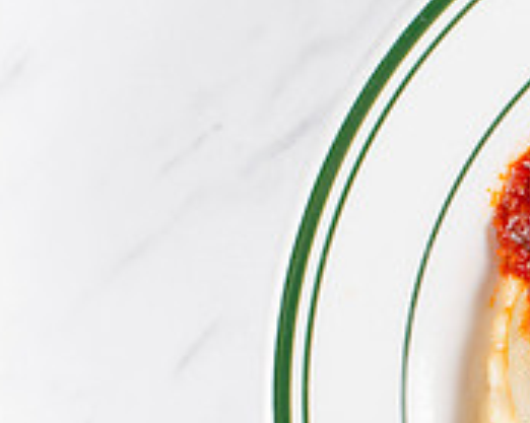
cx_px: 898
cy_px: 453
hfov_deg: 9.2
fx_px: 3151
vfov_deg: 7.6
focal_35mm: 201
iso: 200
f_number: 10
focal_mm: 50
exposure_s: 1/250
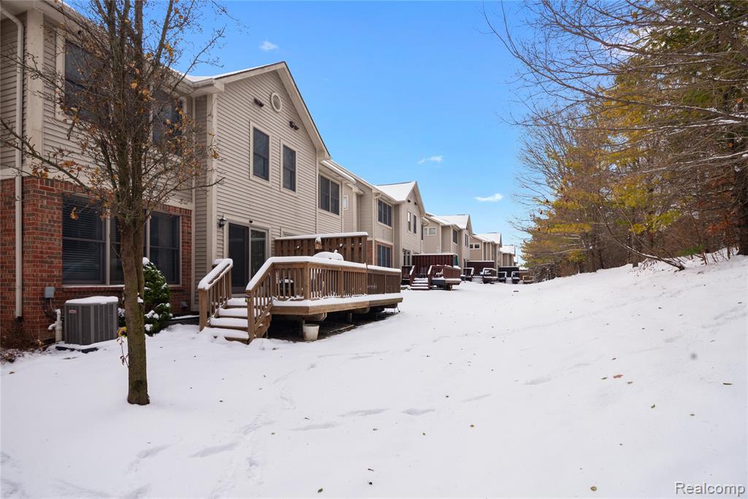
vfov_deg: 43.6
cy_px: 250
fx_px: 623
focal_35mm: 30
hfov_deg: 61.9
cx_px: 374
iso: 320
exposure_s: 1/160
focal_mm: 30
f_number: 9
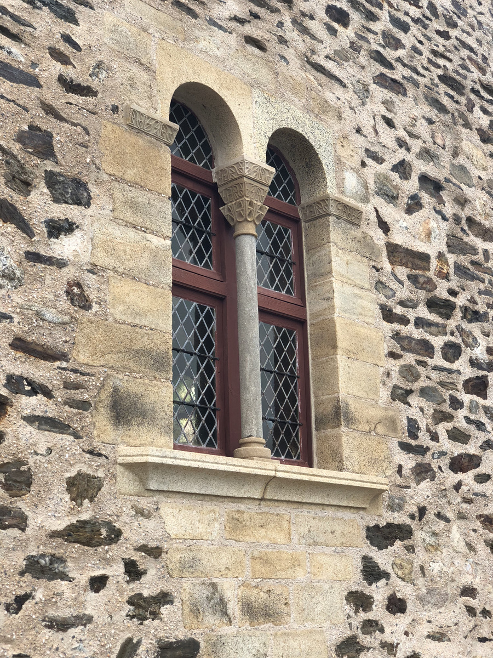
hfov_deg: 28.0
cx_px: 246
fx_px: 987
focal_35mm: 52
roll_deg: +2.9
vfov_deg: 36.8
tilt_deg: +16.3
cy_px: 329
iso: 16
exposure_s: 1/397
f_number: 2.4
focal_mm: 6
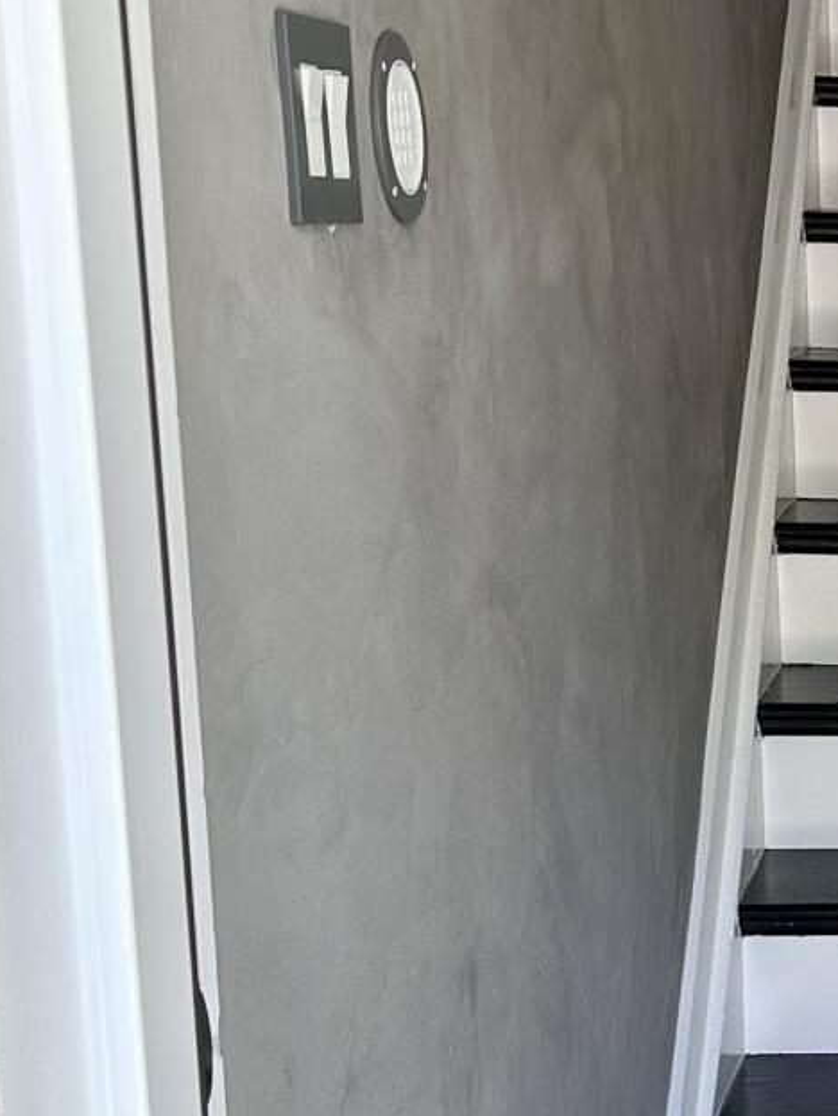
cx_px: 1234
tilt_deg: -13.1
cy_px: 717
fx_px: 2483
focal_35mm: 77
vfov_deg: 25.2
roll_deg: +0.1
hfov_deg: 17.4
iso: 64
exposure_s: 1/121
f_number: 1.78
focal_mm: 6.86
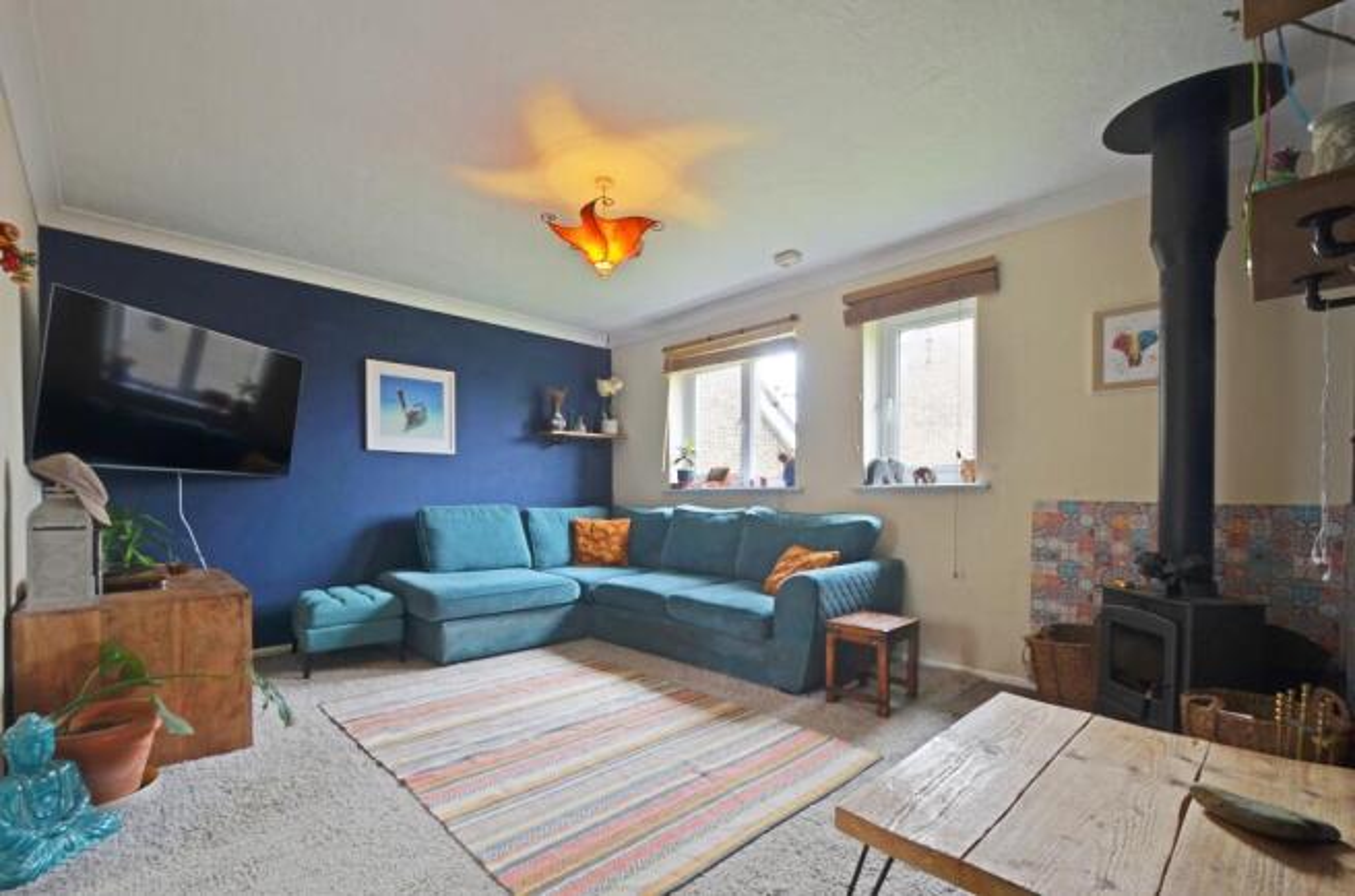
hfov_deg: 100.5
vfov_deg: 77.0
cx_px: 678
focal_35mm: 15
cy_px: 448
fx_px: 563
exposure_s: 1/4
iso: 100
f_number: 13
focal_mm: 10
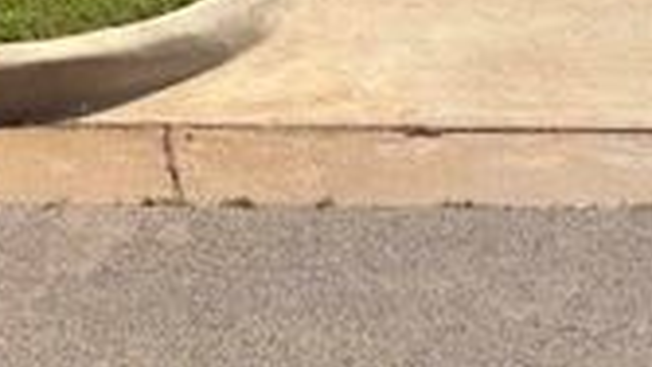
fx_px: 1470
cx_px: 105
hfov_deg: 24.5
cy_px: -353
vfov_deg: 12.6
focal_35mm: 85
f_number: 1.6
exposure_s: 1/4065
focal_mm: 5.96
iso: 50
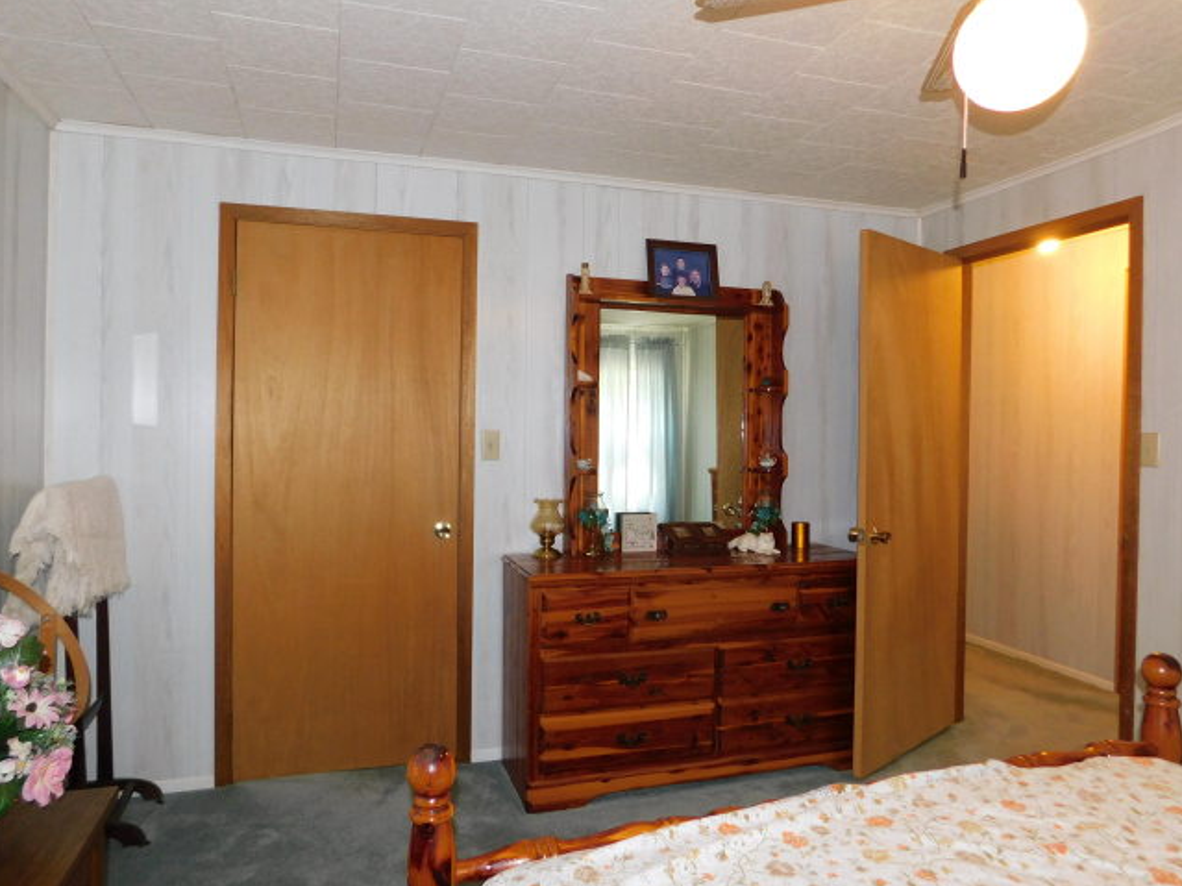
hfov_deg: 71.6
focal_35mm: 24
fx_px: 819
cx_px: 576
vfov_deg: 56.8
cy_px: 433
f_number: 3
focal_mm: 4
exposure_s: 1/30
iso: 200
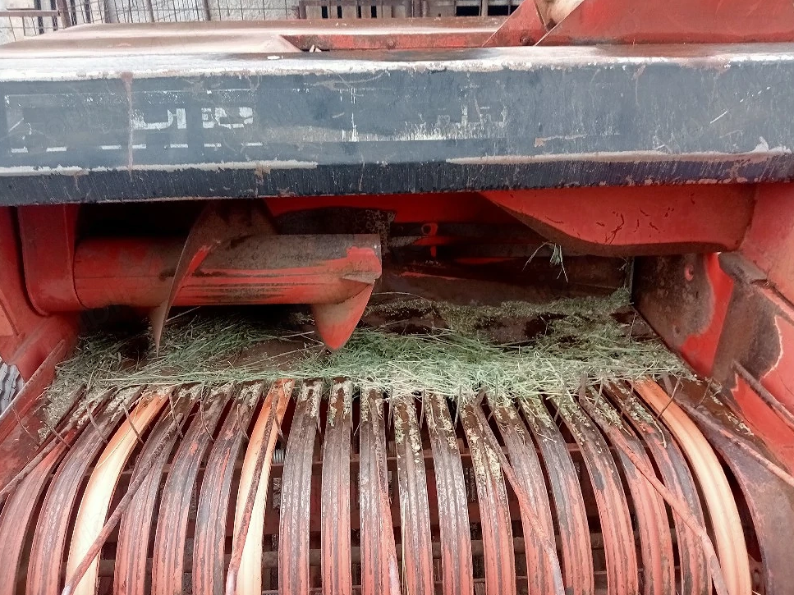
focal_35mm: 29
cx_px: 395
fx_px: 665
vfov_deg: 48.2
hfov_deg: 61.7
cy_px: 299
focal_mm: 4.04
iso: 614
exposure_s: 1/33.3
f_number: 1.8
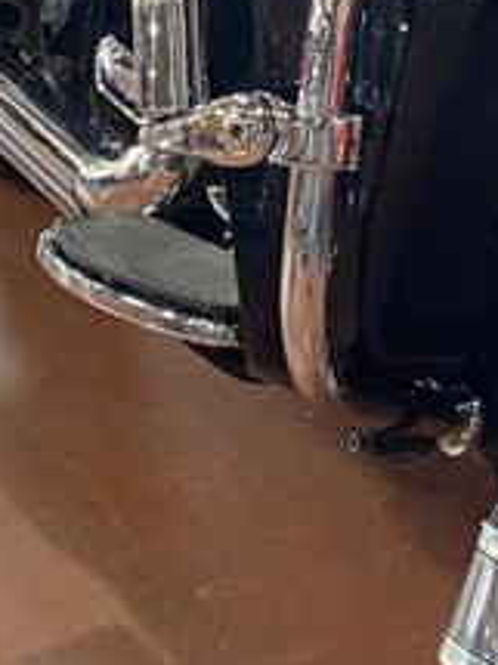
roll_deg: +0.5
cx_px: 634
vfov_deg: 14.9
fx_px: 2477
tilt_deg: -18.3
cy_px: -101
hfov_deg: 11.2
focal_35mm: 129
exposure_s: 1/60
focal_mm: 4.25
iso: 125
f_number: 1.8
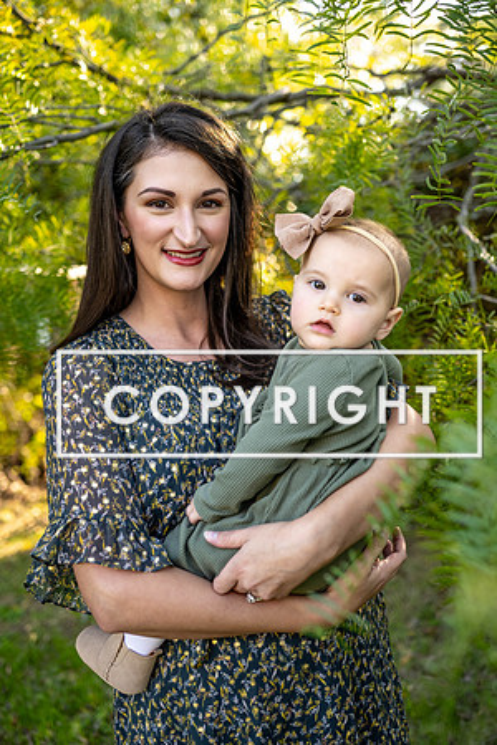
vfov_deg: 54.4
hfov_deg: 37.9
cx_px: 248
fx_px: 725
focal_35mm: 35
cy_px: 372
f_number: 2.5
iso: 160
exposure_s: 1/250
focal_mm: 35
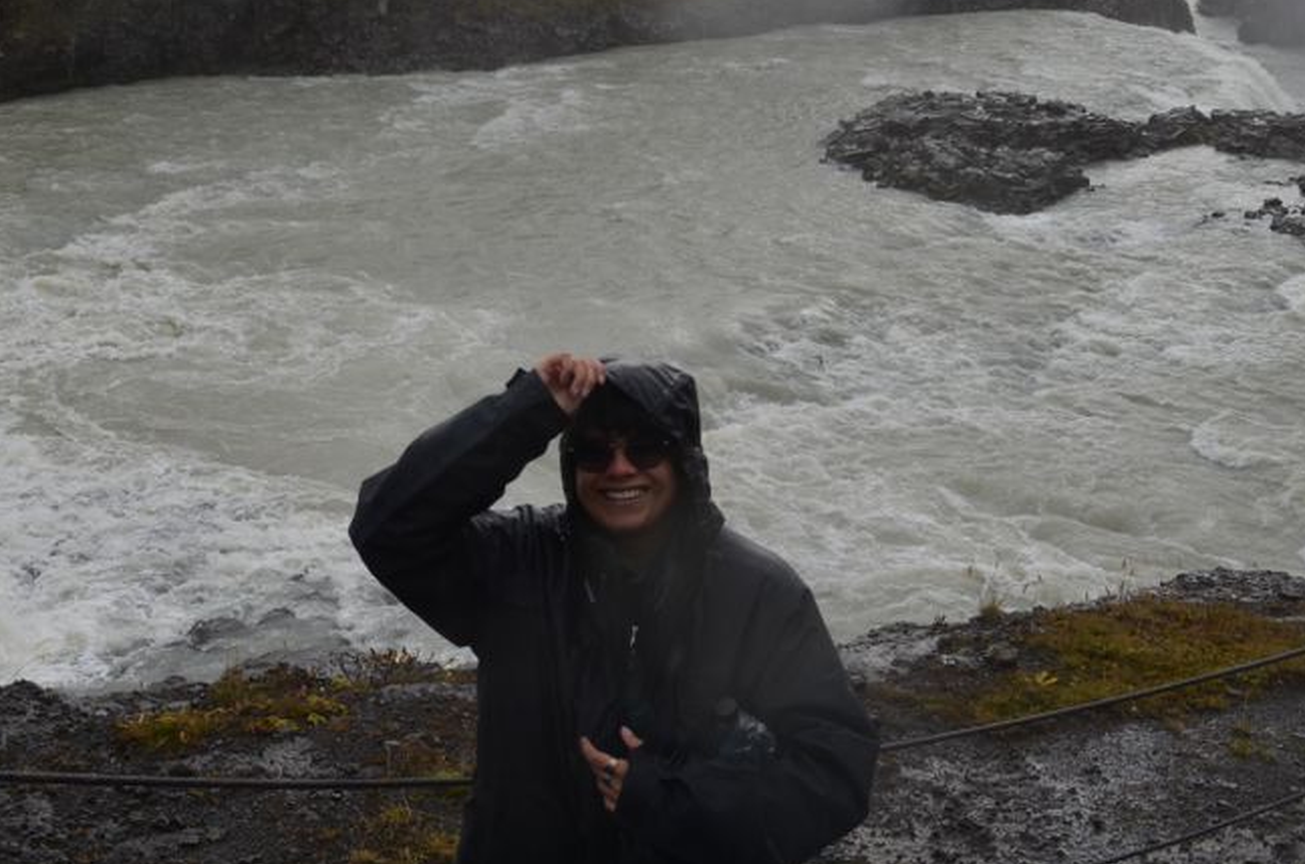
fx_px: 1808
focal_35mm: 50
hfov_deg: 39.4
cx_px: 493
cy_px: 82
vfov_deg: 26.0
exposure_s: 1/200
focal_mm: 18
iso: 200
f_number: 7.1
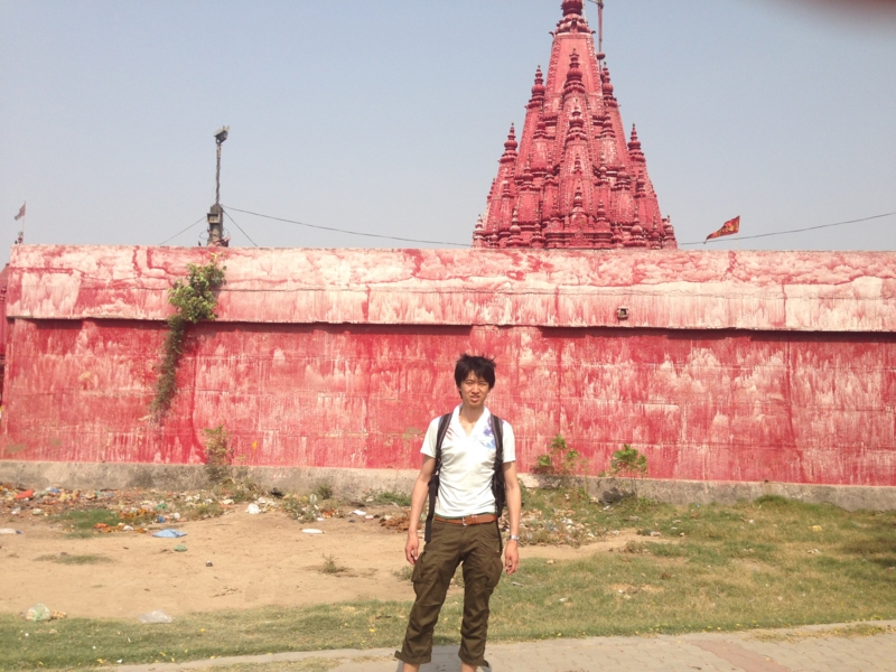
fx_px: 854
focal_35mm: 33
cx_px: 448
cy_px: 336
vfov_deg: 42.9
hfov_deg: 55.4
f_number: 2.4
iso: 50
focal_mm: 4.12
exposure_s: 1/1355
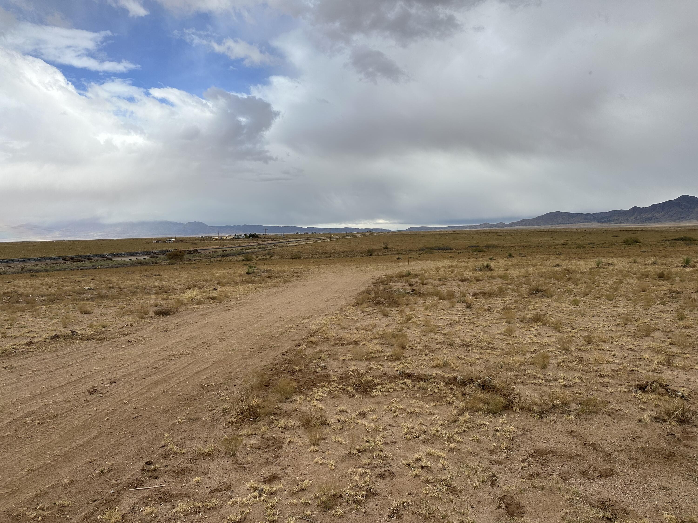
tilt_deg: -2.1
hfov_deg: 71.6
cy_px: 262
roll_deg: +0.9
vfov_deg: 56.8
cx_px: 349
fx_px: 484
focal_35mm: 24
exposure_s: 1/4184
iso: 80
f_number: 1.78
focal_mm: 6.86
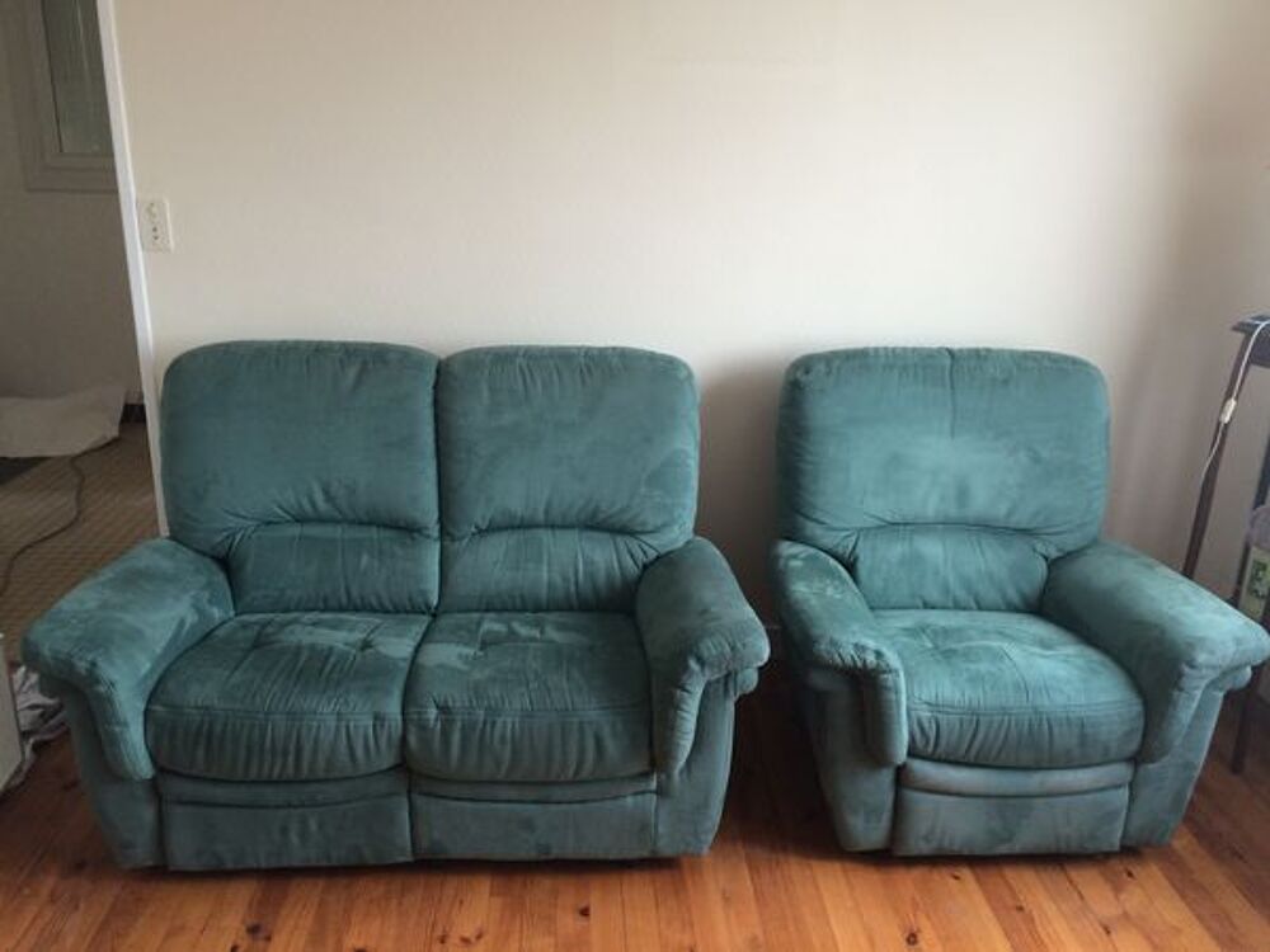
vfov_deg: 48.2
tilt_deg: -19.1
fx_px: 1064
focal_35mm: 29
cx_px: 635
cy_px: 476
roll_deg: -1.9
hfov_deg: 61.7
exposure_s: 1/30
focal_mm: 4.15
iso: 40
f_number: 2.2
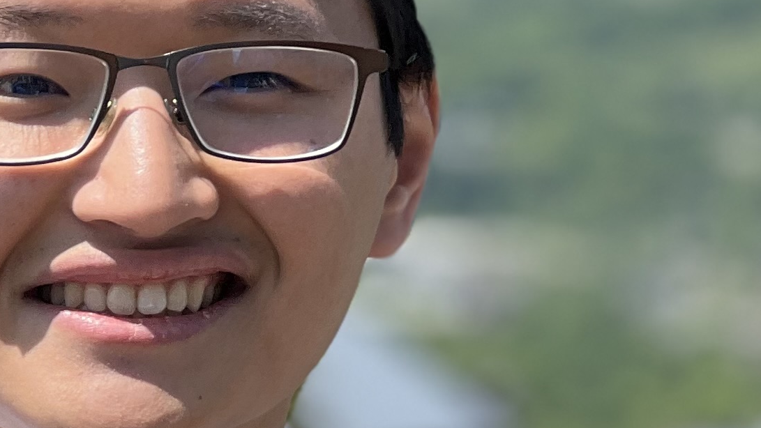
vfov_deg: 3.9
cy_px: 315
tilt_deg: -2.3
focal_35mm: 310
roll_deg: -0.3
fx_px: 6256
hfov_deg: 6.9
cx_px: -130
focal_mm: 9
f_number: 2.8
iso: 32
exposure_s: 1/471
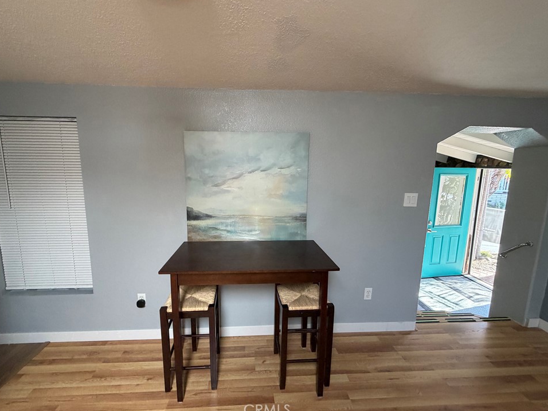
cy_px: 198
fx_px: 237
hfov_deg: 98.1
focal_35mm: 15
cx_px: 258
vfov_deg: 81.7
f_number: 2.2
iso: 320
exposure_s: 1/108
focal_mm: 2.22
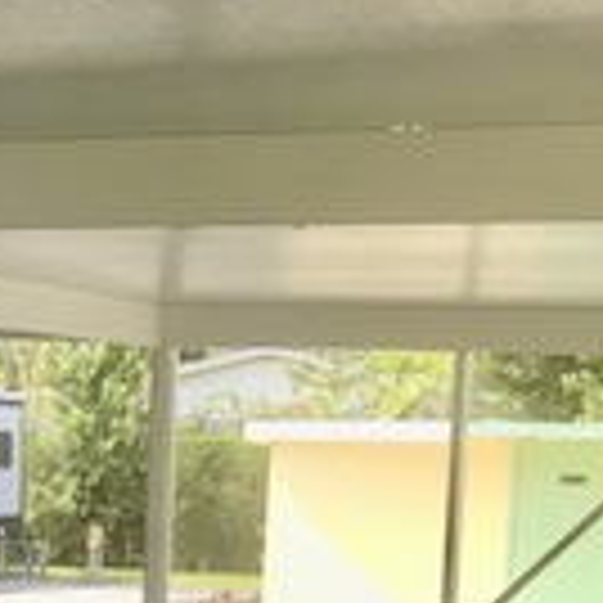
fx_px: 2188
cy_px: 954
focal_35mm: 111
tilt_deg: -11.6
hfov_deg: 15.2
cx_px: -86
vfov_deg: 14.4
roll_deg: -0.5
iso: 20
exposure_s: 1/244
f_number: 1.8
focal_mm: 3.99
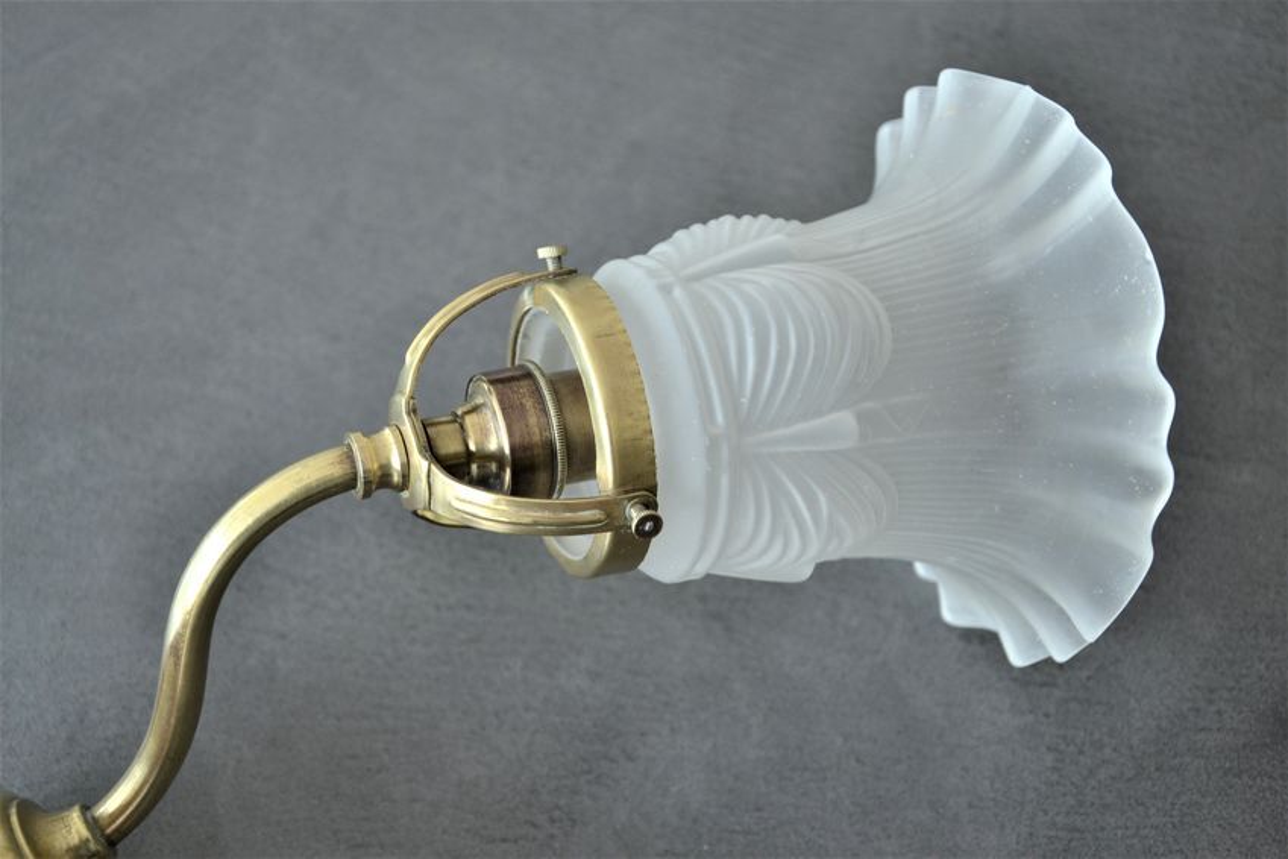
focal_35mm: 68
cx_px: 644
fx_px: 2415
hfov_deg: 29.9
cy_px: 430
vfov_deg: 20.2
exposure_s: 1/60
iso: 500
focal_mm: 45
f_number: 4.8
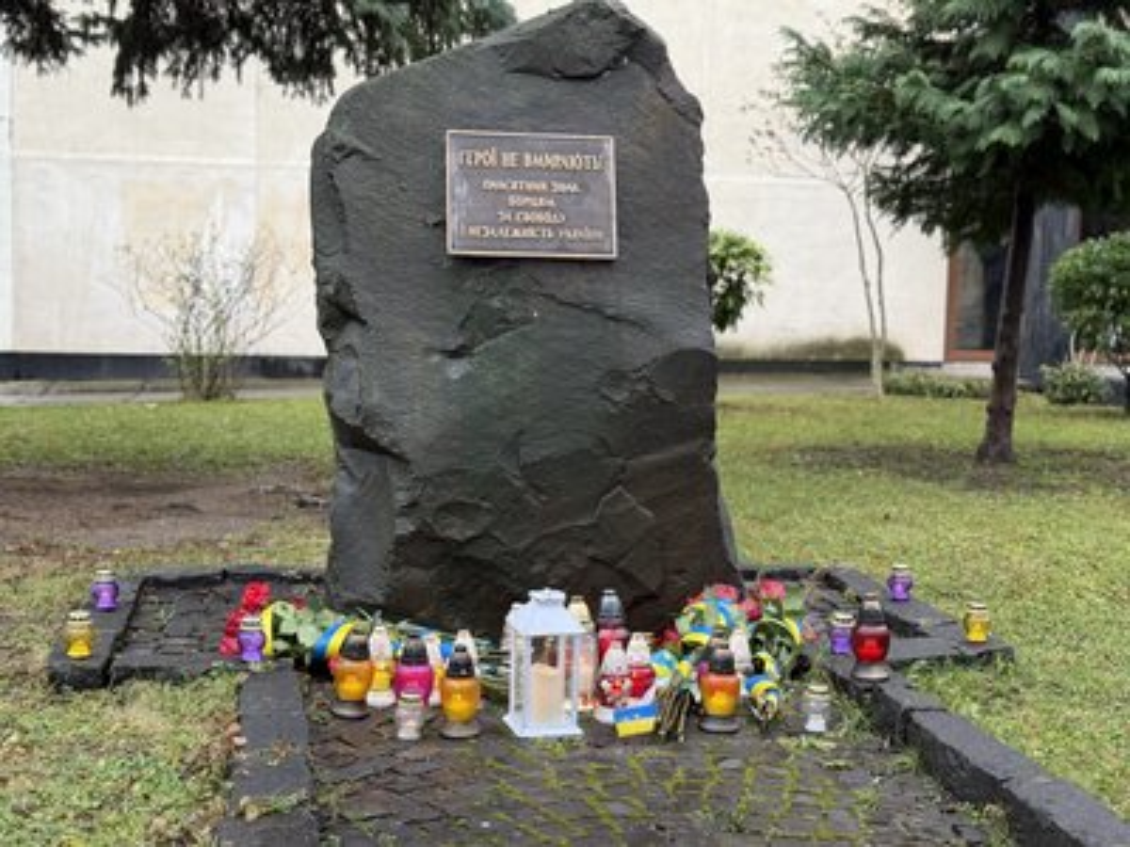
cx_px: 565
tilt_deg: -4.0
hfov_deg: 39.7
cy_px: 424
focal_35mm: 48
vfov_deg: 30.3
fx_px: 1567
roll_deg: -1.0
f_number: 1.78
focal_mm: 6.76
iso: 80
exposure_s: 1/121
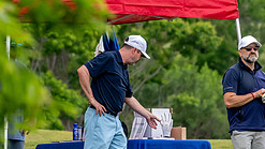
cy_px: 108
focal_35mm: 998
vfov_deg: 1.2
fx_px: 7013
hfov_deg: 2.2
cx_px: 270
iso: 1600
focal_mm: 270
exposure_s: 1/2000
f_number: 5.6
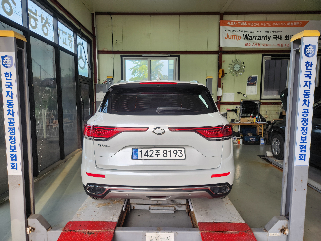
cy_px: 120
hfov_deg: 73.9
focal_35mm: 23
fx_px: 213
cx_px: 160
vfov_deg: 58.9
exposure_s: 1/180
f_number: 1.8
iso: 32
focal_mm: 5.4
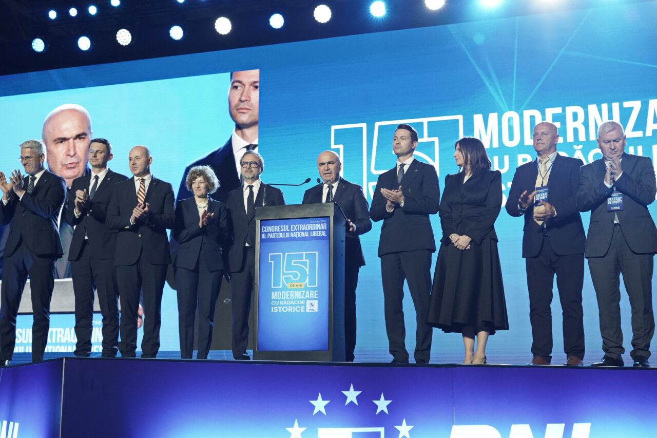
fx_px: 912
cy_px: 219
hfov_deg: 39.6
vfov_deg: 27.0
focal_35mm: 50
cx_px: 328
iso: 5000
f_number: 6.3
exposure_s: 1/250
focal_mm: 50
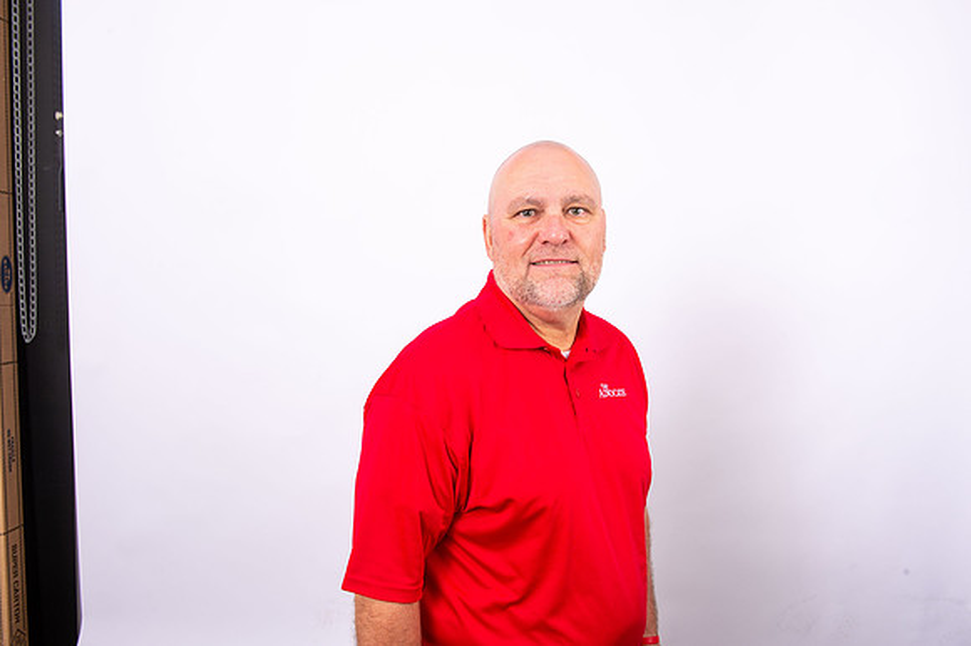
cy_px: 323
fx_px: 782
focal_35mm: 29
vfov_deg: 44.9
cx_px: 486
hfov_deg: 63.7
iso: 125
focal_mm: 29
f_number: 9
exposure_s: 1/250
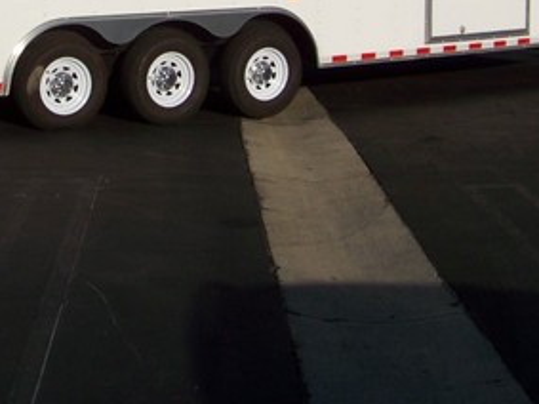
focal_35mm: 89
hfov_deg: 21.9
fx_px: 1385
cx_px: 177
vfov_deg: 16.0
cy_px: -56
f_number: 4
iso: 72
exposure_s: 1/1250
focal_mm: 5.85
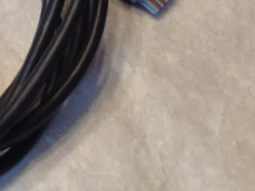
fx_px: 750
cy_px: 10
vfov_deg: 14.3
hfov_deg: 18.1
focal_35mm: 102
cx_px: -67
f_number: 2.4
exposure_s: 1/15
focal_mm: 4.28
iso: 64
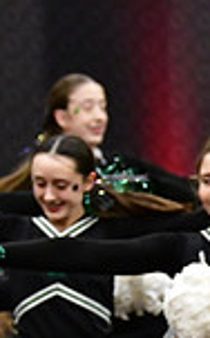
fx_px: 5932
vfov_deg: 3.3
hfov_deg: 2.0
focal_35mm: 646
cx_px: 639
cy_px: 388
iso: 5000
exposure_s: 1/500
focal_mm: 110
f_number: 3.5
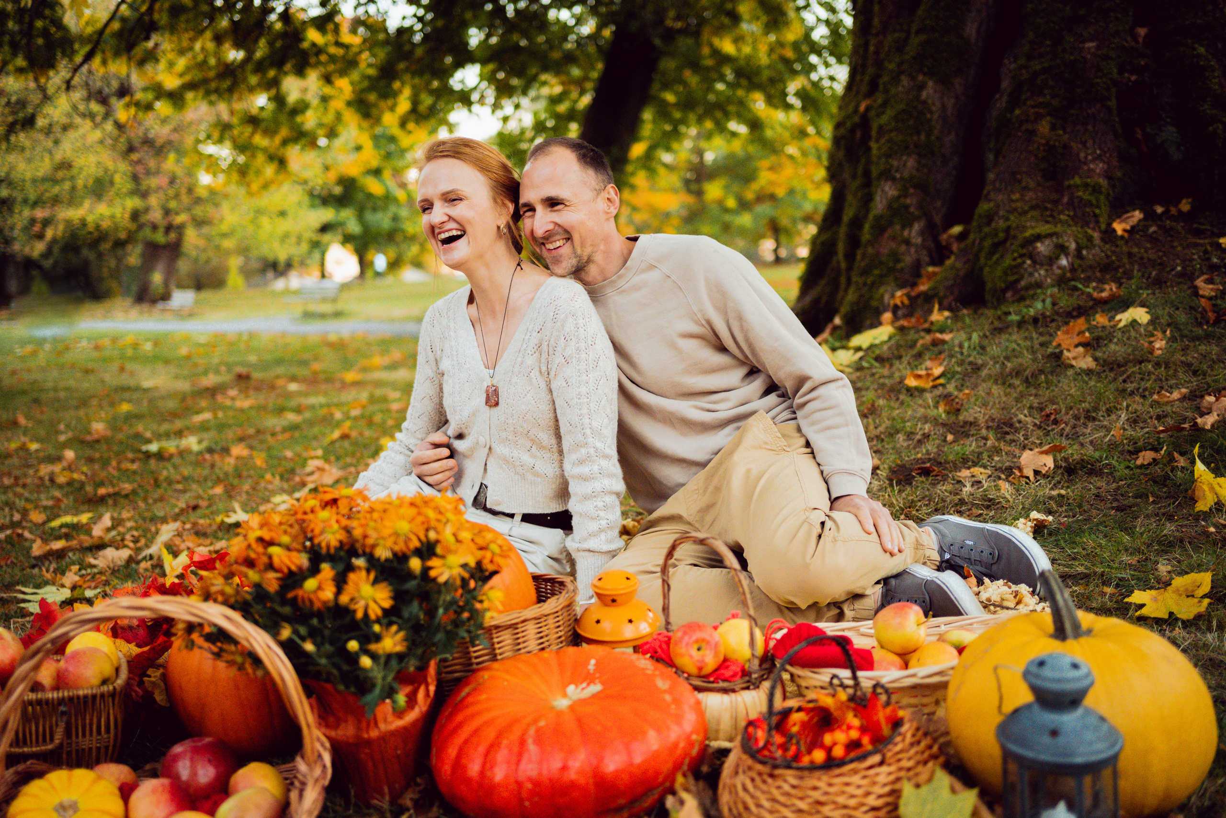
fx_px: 1265
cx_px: 592
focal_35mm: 37
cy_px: 410
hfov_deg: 51.7
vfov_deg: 35.8
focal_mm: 35
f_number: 1.8
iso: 1600
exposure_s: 1/320
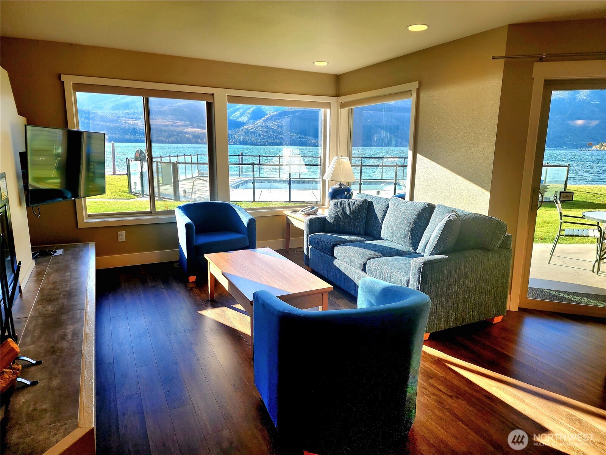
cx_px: 303
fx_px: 403
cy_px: 228
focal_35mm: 23
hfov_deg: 73.9
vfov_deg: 58.9
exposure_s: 1/182
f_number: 1.8
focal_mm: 6.4
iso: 20
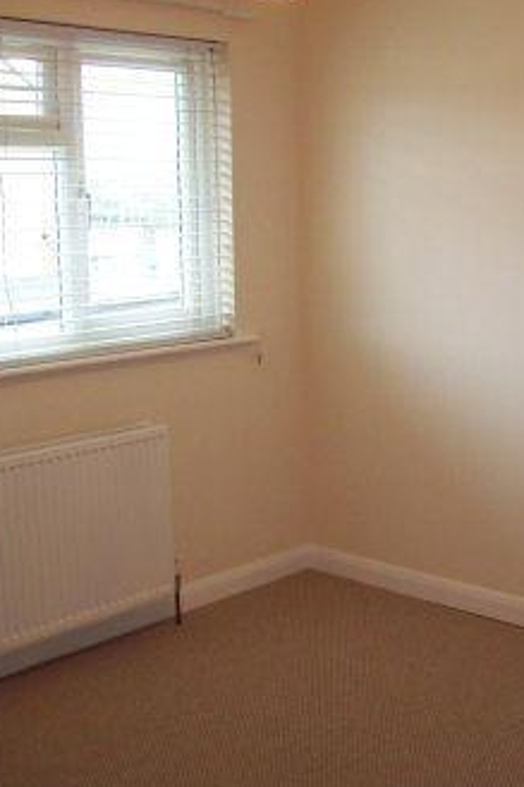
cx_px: 385
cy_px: 390
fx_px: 1115
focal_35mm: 51
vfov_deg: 38.9
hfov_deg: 26.2
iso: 200
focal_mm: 6
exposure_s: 1/71
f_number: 2.7
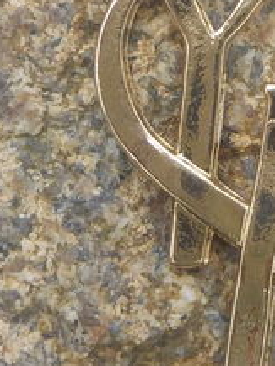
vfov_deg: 14.3
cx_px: 240
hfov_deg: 10.7
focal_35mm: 138
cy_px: 157
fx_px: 1460
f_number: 3.3
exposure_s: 1/640
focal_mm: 4.1
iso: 125
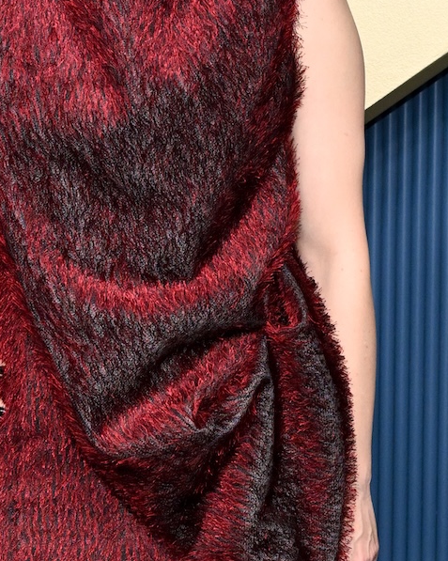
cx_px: 130
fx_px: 2140
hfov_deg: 11.9
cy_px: 497
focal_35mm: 129
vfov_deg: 14.8
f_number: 6.3
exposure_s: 1/200
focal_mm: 41
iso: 1250
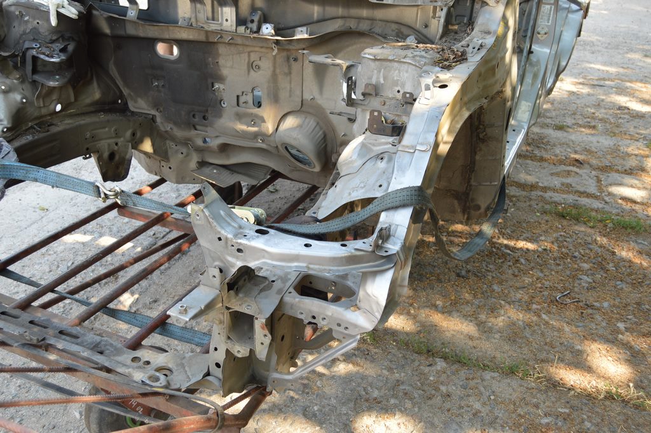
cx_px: 326
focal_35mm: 34
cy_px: 216
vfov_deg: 38.3
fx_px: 623
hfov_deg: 55.1
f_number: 5.6
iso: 360
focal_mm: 23
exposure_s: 1/125
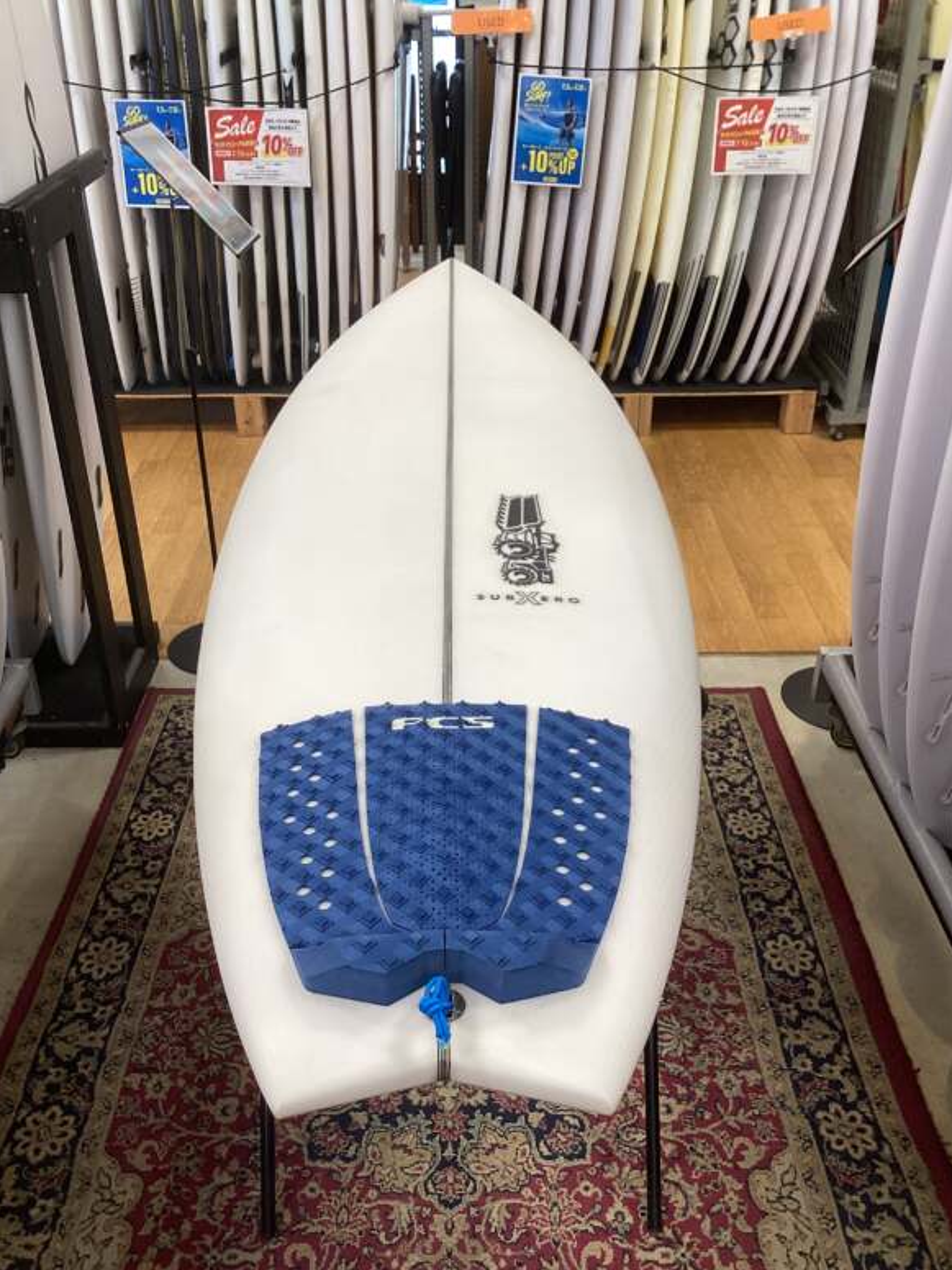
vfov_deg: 56.8
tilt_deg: -30.6
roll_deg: -1.9
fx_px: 1174
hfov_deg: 44.1
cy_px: 642
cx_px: 478
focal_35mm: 32
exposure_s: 1/50
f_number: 2.4
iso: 50
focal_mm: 3.3
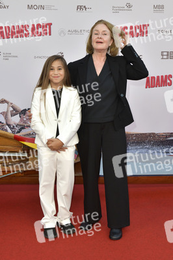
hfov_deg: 26.9
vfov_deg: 39.6
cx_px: 86
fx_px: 361
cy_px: 130
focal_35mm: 50
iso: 1250
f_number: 6.3
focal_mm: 50
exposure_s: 1/250
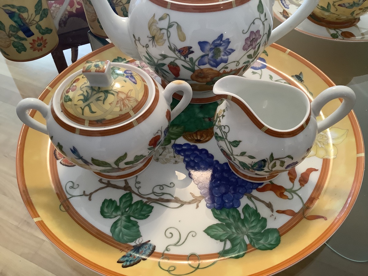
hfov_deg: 58.4
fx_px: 330
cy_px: 138
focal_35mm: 31
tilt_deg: -50.5
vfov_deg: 45.4
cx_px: 184
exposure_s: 1/50
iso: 250
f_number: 2.4
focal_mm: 3.3
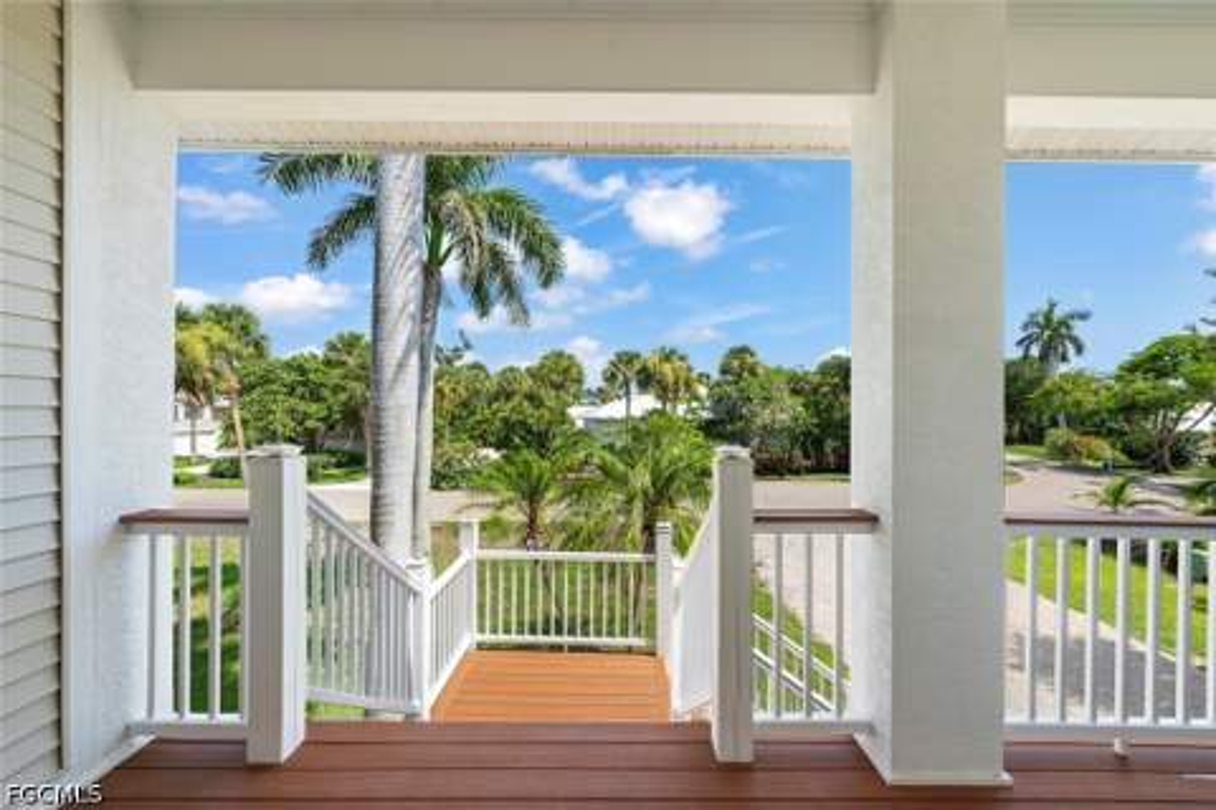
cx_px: 608
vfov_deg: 81.2
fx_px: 473
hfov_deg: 104.3
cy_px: 405
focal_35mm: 14
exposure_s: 1/50
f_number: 9
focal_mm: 14
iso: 400
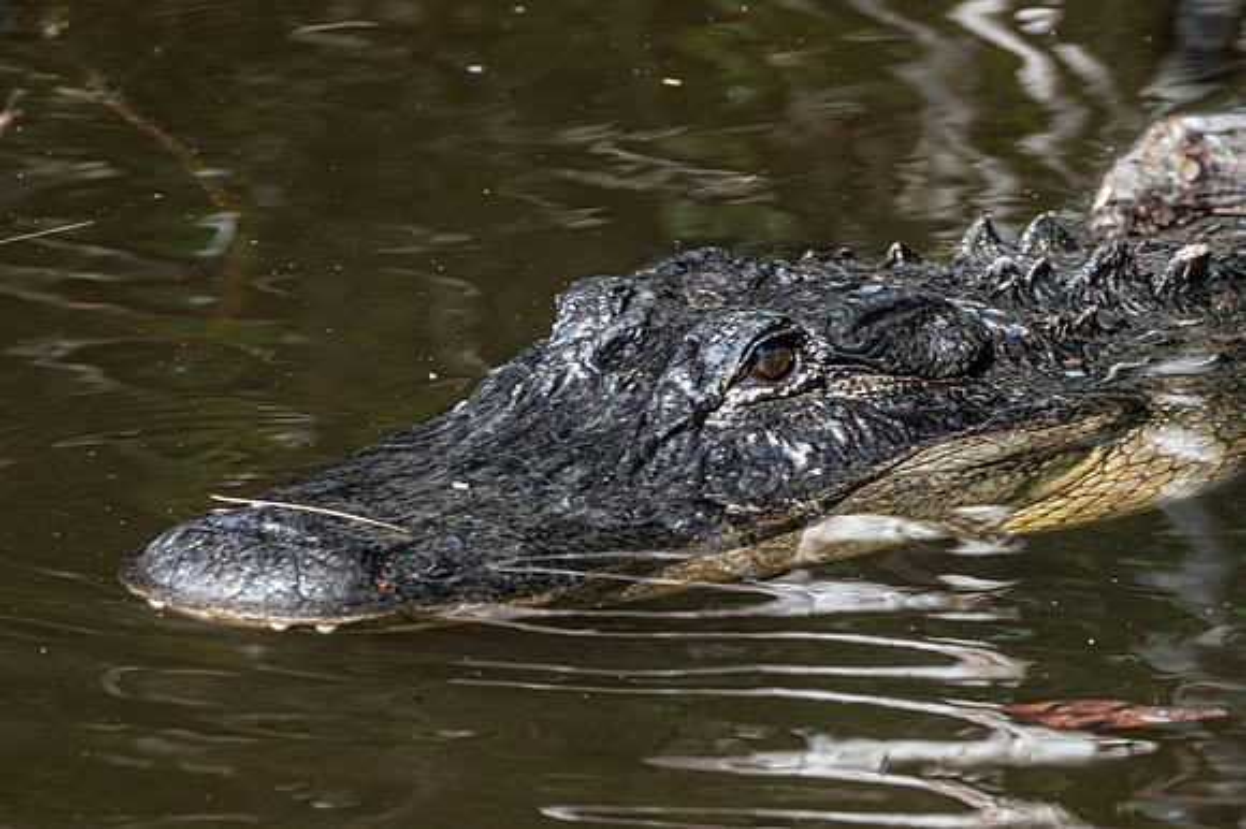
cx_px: 598
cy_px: 419
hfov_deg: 4.6
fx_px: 15631
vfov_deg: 3.0
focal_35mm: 452
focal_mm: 400
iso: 320
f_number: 16
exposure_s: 1/80
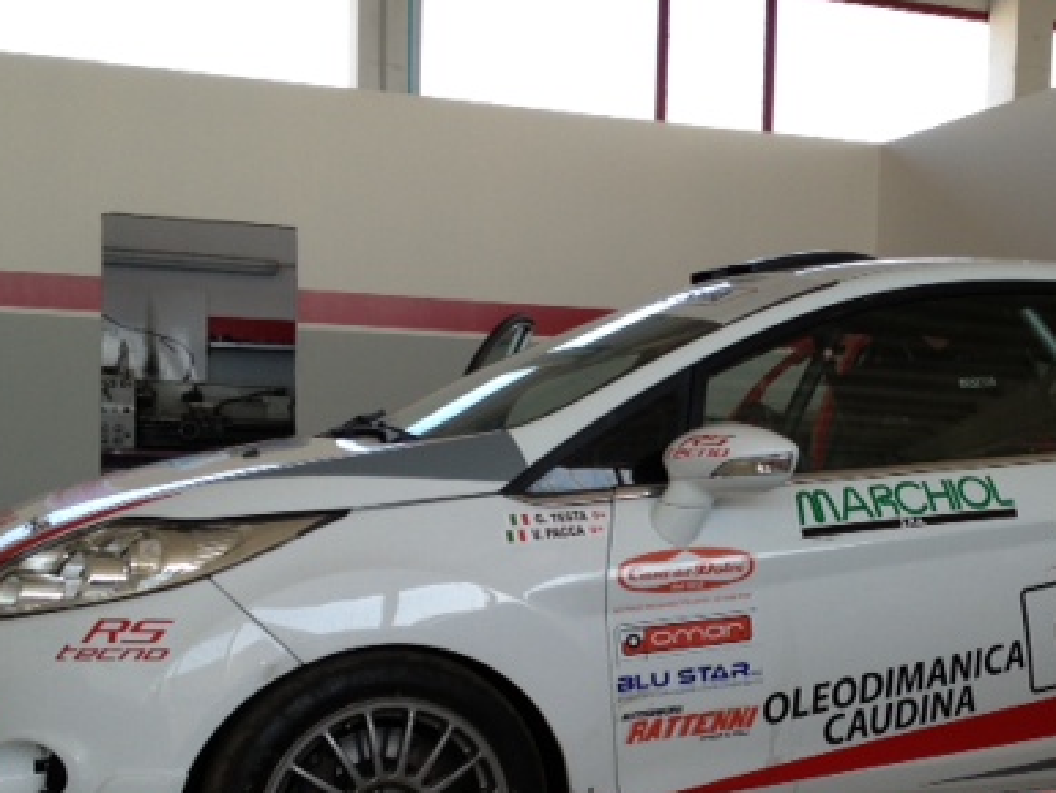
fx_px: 1770
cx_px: 714
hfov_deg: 32.9
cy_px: 522
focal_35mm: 58
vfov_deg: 25.1
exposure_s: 1/194
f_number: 2.4
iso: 64
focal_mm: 4.28
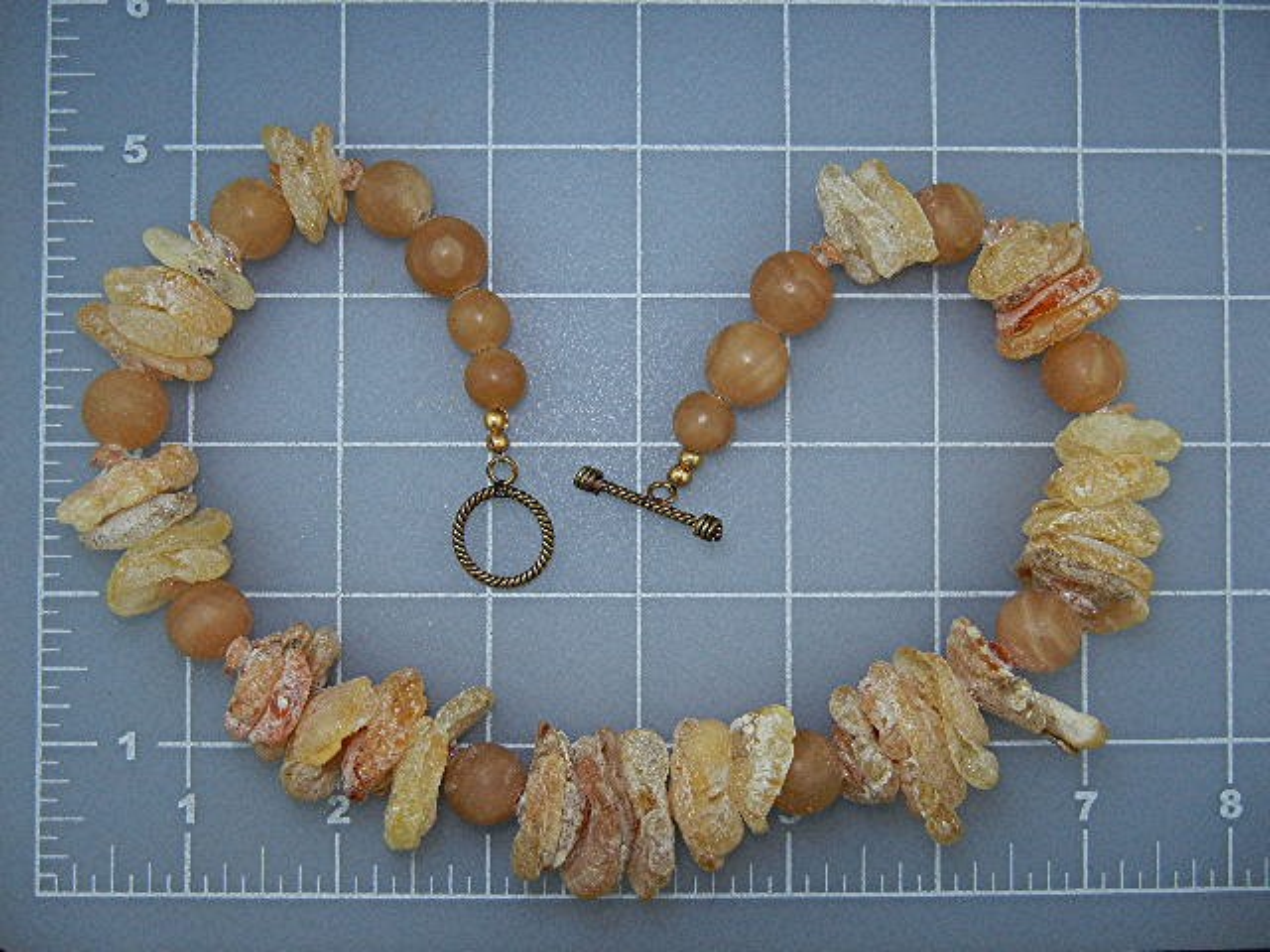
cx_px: 635
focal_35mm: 34
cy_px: 476
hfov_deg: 54.0
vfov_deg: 41.8
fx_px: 1247
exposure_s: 1/30
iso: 235
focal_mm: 6.2
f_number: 3.6
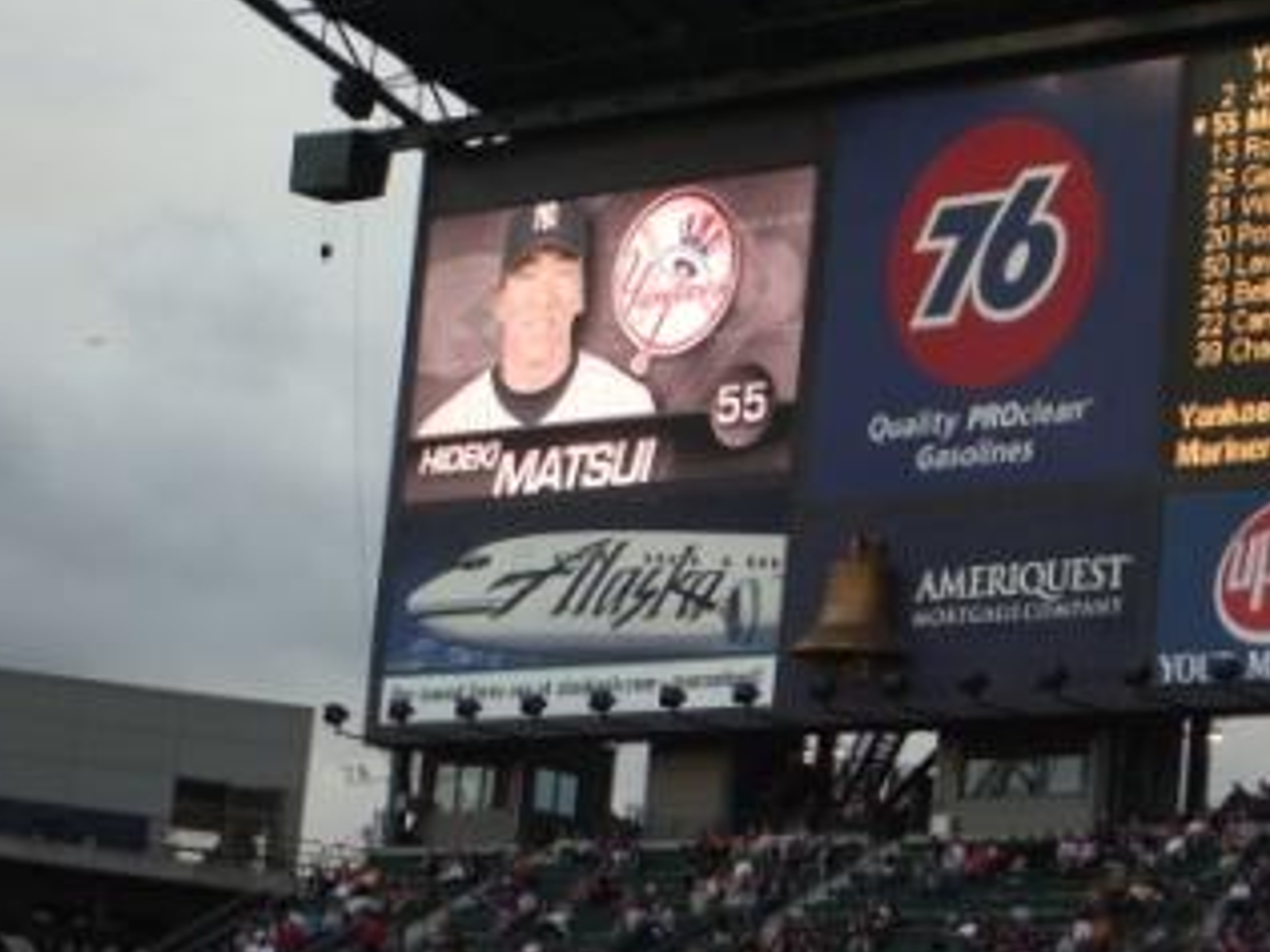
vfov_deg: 10.0
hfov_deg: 13.2
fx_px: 5467
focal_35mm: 149
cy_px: 482
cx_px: 772
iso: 100
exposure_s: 1/80
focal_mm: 17.4
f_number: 4.8
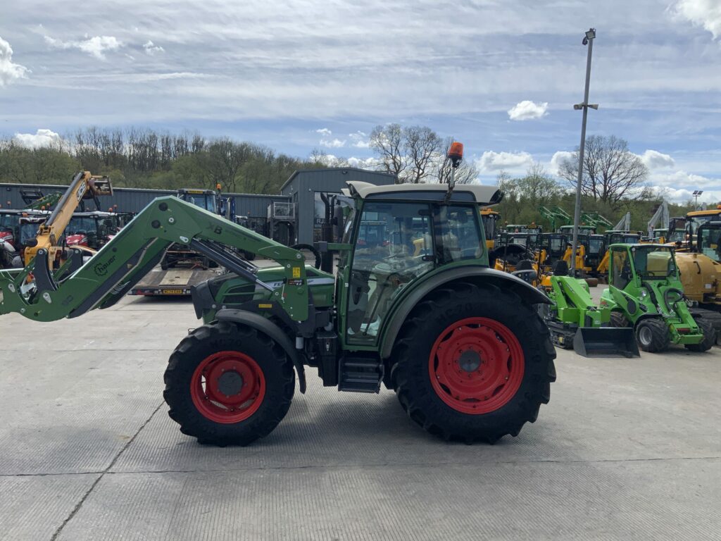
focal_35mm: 29
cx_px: 360
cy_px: 270
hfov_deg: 61.7
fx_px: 604
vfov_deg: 48.2
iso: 20
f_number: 1.8
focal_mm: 3
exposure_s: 1/2667
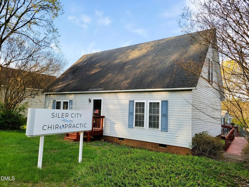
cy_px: 94
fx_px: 187
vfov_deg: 53.1
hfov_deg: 67.3
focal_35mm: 26
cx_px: 124
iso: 40
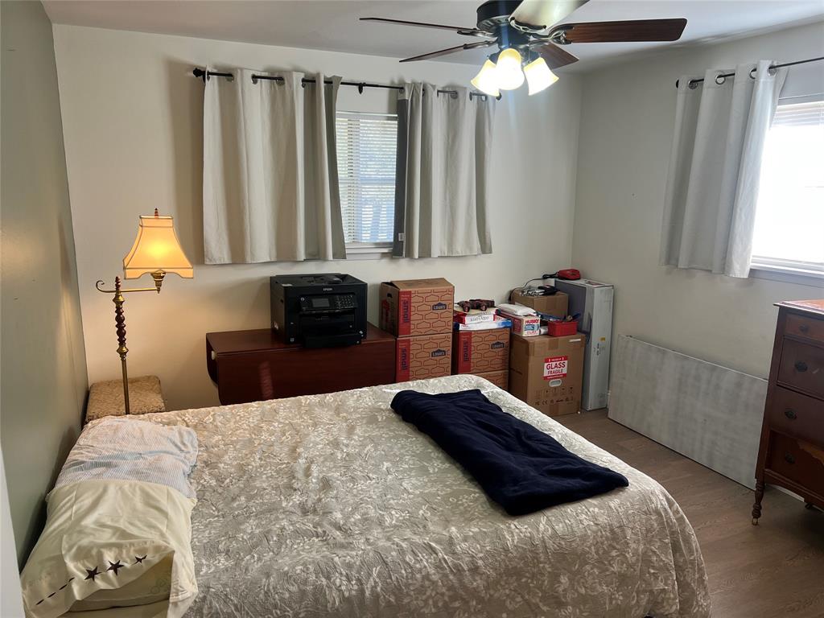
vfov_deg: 53.1
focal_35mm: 26
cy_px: 309
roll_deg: -0.5
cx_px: 412
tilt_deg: -13.1
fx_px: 619
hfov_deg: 67.3
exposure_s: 1/120
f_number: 1.5
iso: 80
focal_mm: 5.7
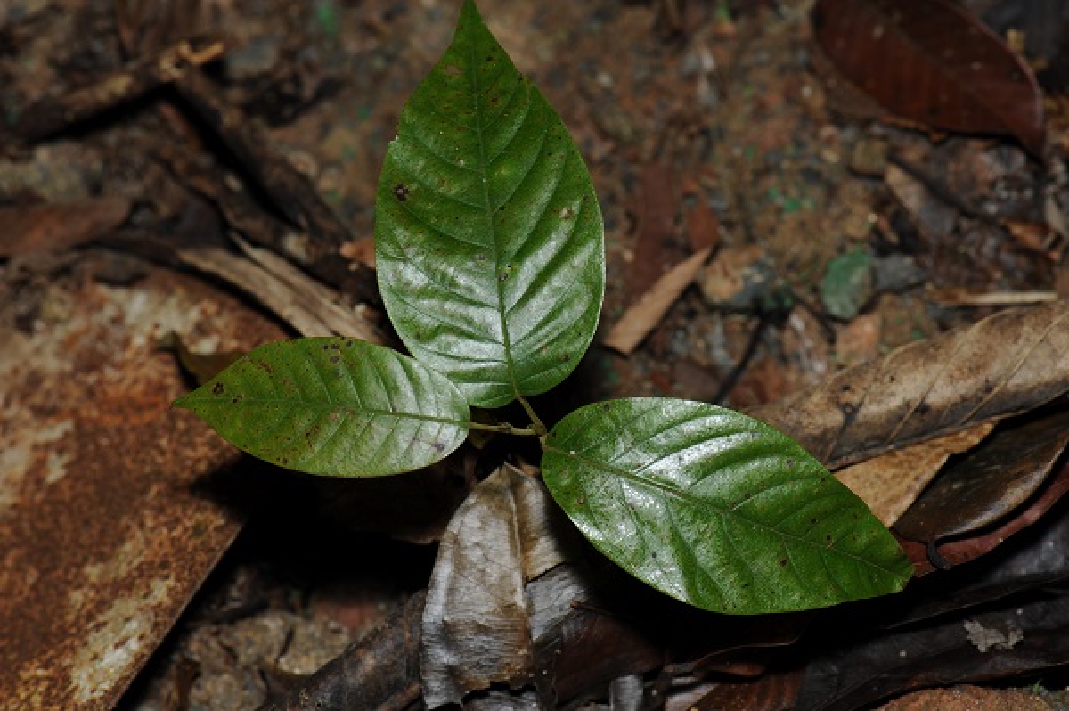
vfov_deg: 13.0
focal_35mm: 105
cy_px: 356
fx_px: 3115
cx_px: 534
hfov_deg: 19.5
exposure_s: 1/200
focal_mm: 105
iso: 200
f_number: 16
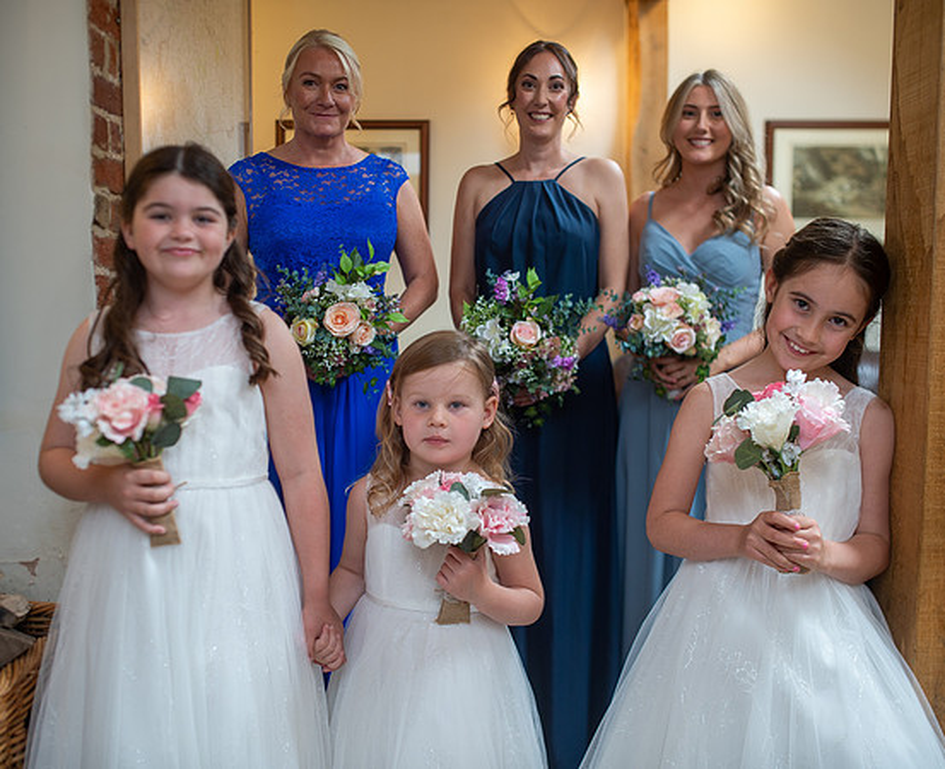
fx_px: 1123
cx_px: 435
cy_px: 384
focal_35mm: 40
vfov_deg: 37.8
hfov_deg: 45.6
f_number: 2.5
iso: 160
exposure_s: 1/80
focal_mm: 35
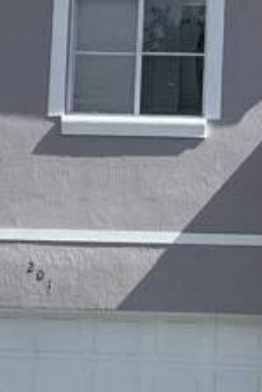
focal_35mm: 153
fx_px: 1670
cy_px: 204
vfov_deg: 13.4
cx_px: 307
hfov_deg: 8.9
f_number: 2.4
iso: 25
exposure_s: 1/1294
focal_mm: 3.3
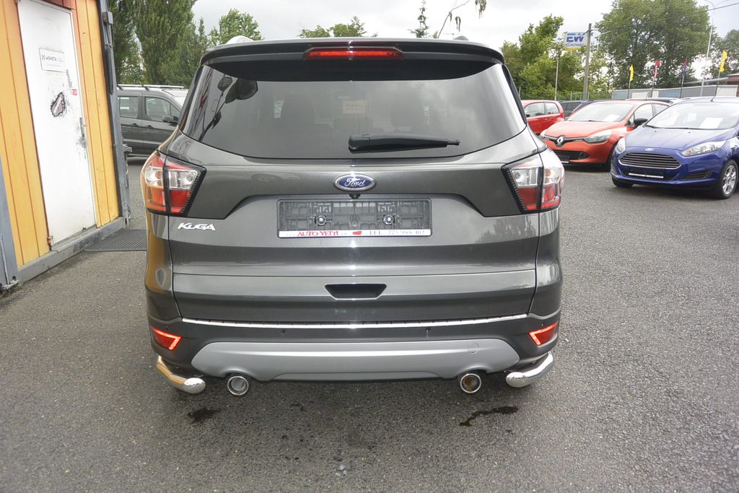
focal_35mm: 27
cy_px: 246
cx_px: 370
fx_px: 554
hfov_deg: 67.4
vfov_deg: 47.9
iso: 220
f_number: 3.5
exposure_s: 1/250
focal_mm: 10
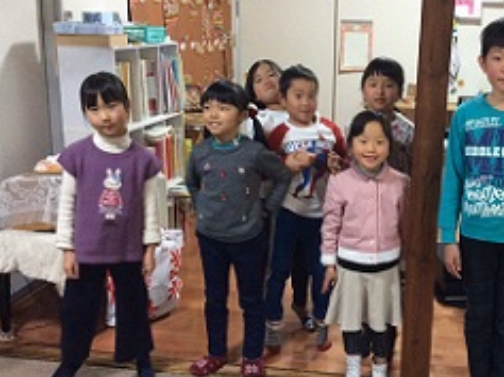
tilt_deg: -15.5
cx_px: 355
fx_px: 727
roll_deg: -2.7
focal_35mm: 50
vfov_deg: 29.0
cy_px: 197
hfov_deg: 37.6
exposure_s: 1/24
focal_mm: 3.3
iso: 200
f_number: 2.4
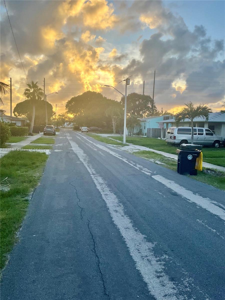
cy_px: 150
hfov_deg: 48.2
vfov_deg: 61.7
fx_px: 251
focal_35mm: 29
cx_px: 112
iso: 16
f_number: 1.8
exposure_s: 1/283
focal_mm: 3
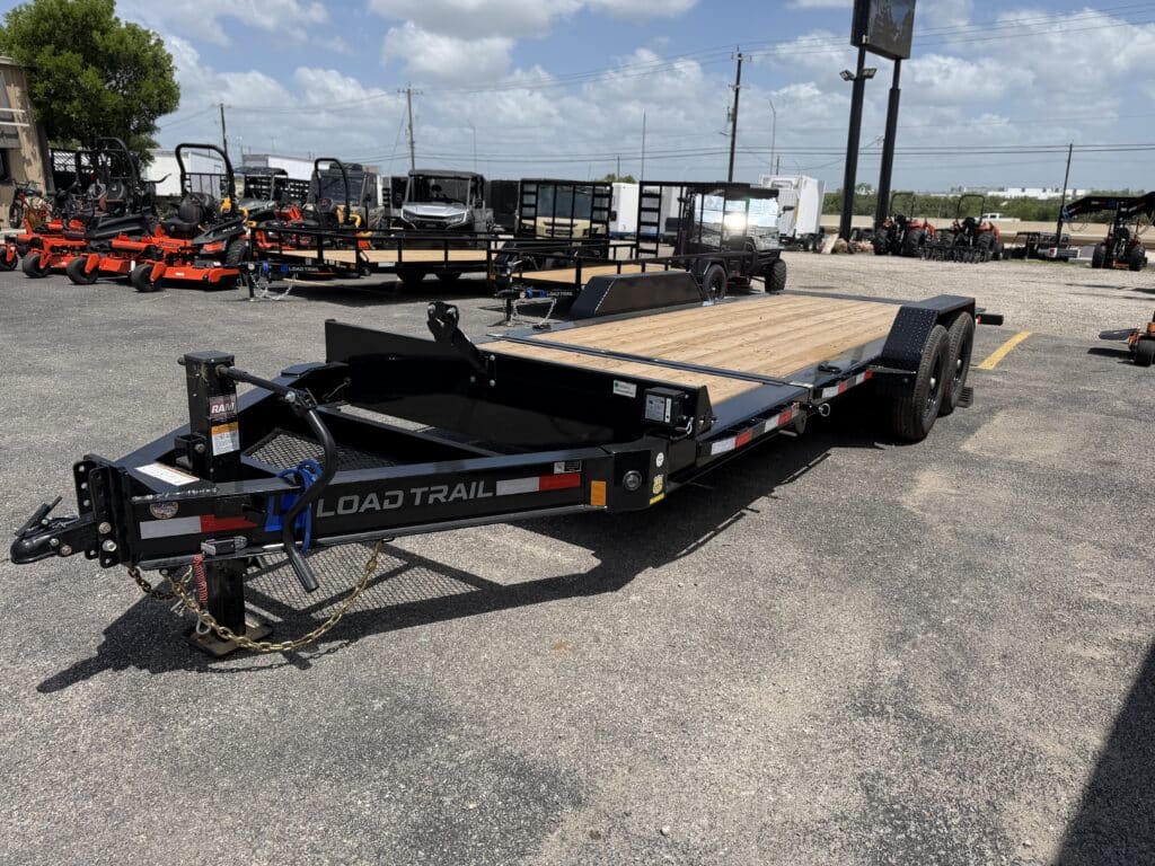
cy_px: 433
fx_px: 801
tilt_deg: -15.5
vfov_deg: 56.8
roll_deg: -0.3
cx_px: 578
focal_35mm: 24
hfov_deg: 71.6
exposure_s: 1/5714
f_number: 1.78
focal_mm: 6.76
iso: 80
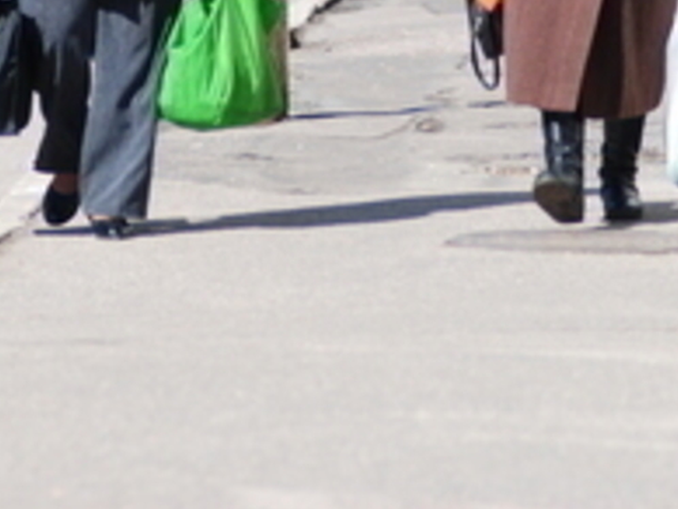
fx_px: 10547
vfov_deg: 2.8
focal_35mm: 538
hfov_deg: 3.7
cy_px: -68
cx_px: 283
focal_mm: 145
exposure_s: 1/1500
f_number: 5.6
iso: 320
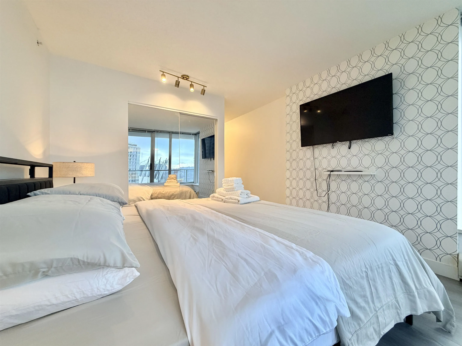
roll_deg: +1.0
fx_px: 187
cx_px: 231
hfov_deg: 102.1
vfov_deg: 85.7
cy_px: 173
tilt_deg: -0.1
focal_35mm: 14
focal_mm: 2.22
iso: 160
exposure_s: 1/120
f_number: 2.2
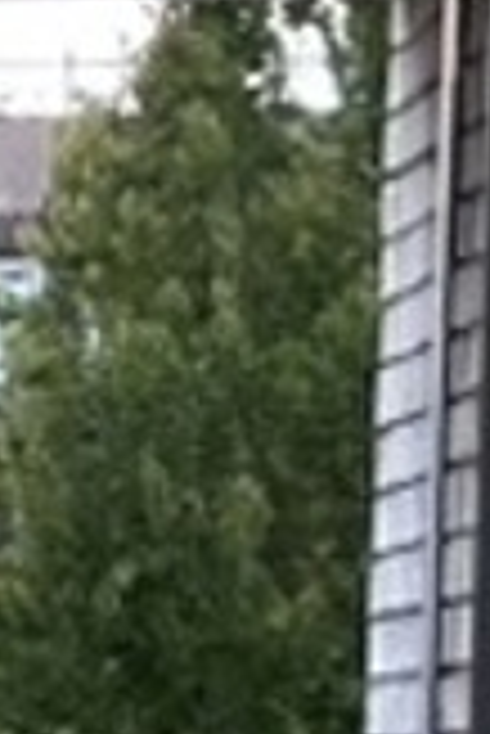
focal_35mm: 490
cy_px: 1770
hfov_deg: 2.7
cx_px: -2135
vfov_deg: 4.1
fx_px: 9982
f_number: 1.78
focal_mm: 6.86
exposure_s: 1/508
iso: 64
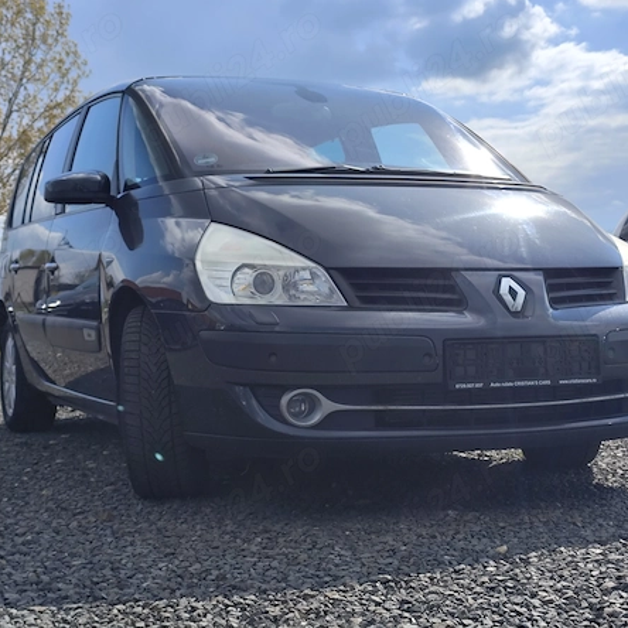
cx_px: 328
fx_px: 1129
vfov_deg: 31.1
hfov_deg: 31.1
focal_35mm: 55
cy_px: 313
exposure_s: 1/2764
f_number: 1.65
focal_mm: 6.19
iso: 50
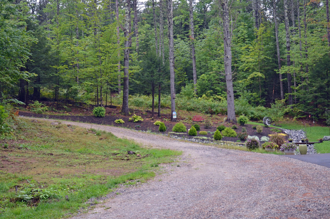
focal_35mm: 57
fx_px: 521
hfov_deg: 35.1
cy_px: 110
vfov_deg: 23.7
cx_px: 165
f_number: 5.6
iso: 320
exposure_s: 1/125
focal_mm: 38
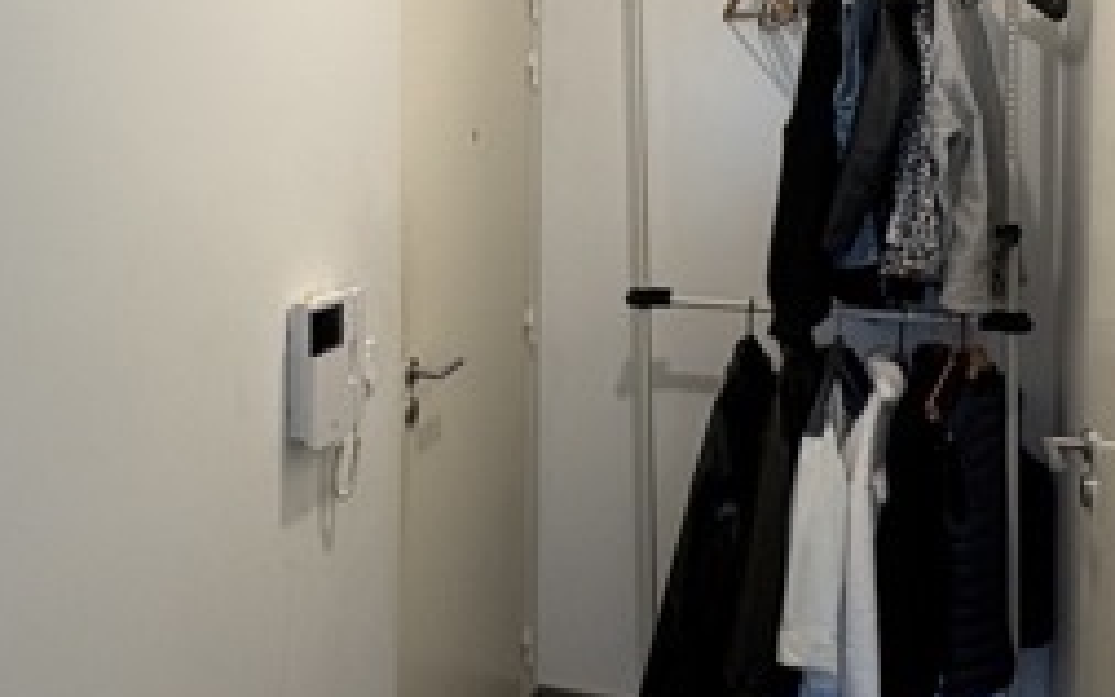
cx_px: 300
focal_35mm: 47
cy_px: 137
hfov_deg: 41.6
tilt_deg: -2.3
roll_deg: -0.2
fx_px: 1428
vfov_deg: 26.9
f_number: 2.2
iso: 125
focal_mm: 2.22
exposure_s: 1/50
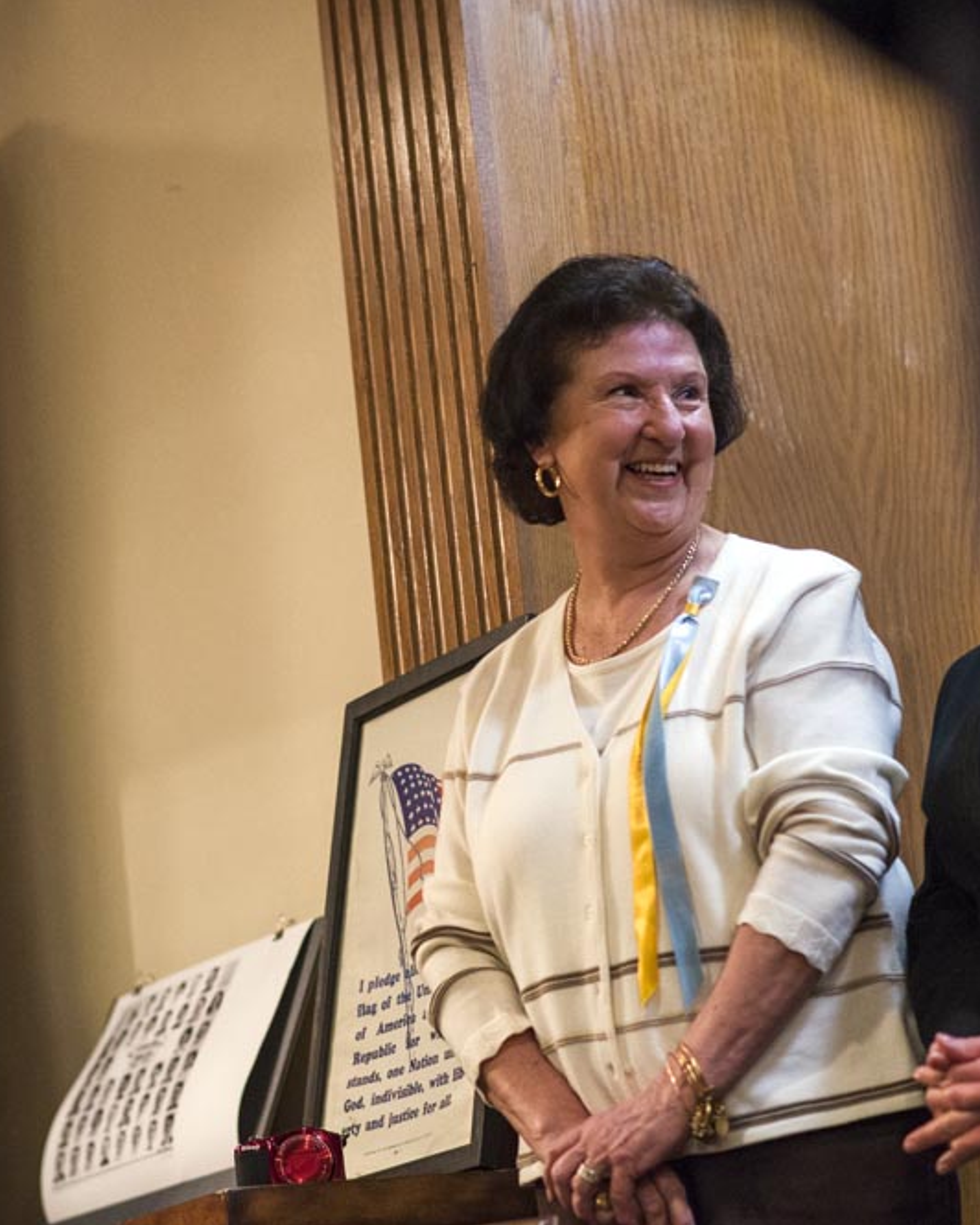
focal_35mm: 120
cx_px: 339
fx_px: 4351
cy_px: 612
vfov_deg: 16.0
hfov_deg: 12.8
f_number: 2.5
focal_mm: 85
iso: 2000
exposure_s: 1/125
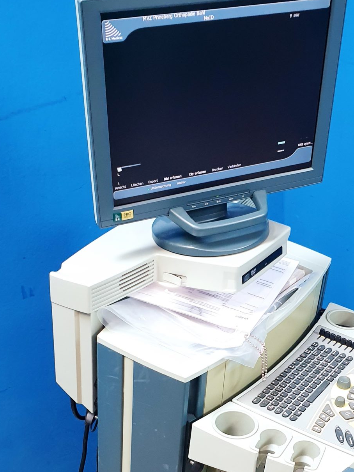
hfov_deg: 26.2
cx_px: 269
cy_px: 376
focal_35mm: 55
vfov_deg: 33.9
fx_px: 750
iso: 250
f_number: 2.4
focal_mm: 4.3
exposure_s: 1/33
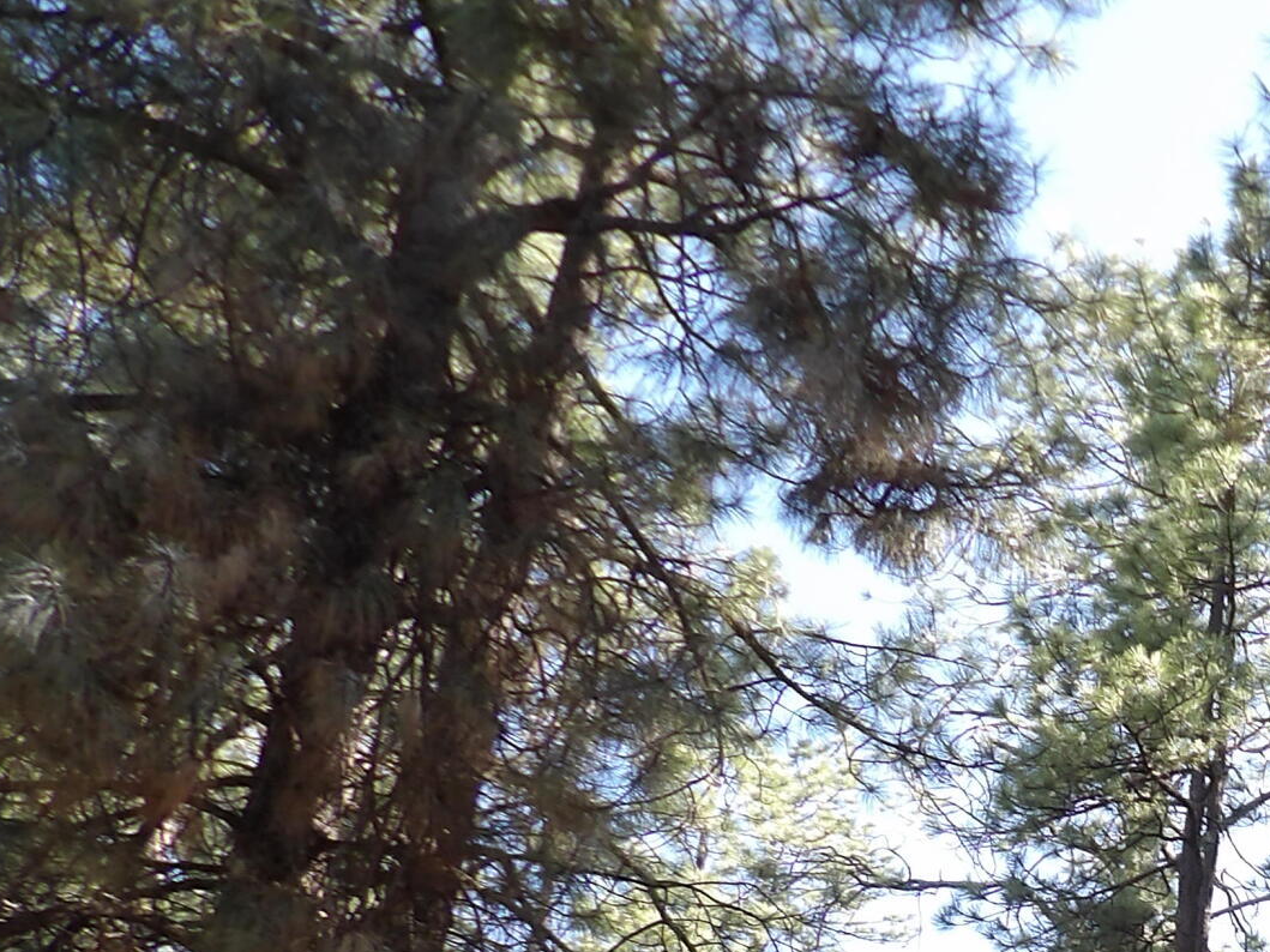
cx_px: 1645
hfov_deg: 24.9
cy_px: 1310
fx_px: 2495
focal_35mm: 68
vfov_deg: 19.5
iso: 100
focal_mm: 4.3
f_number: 3.2
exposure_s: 1/114
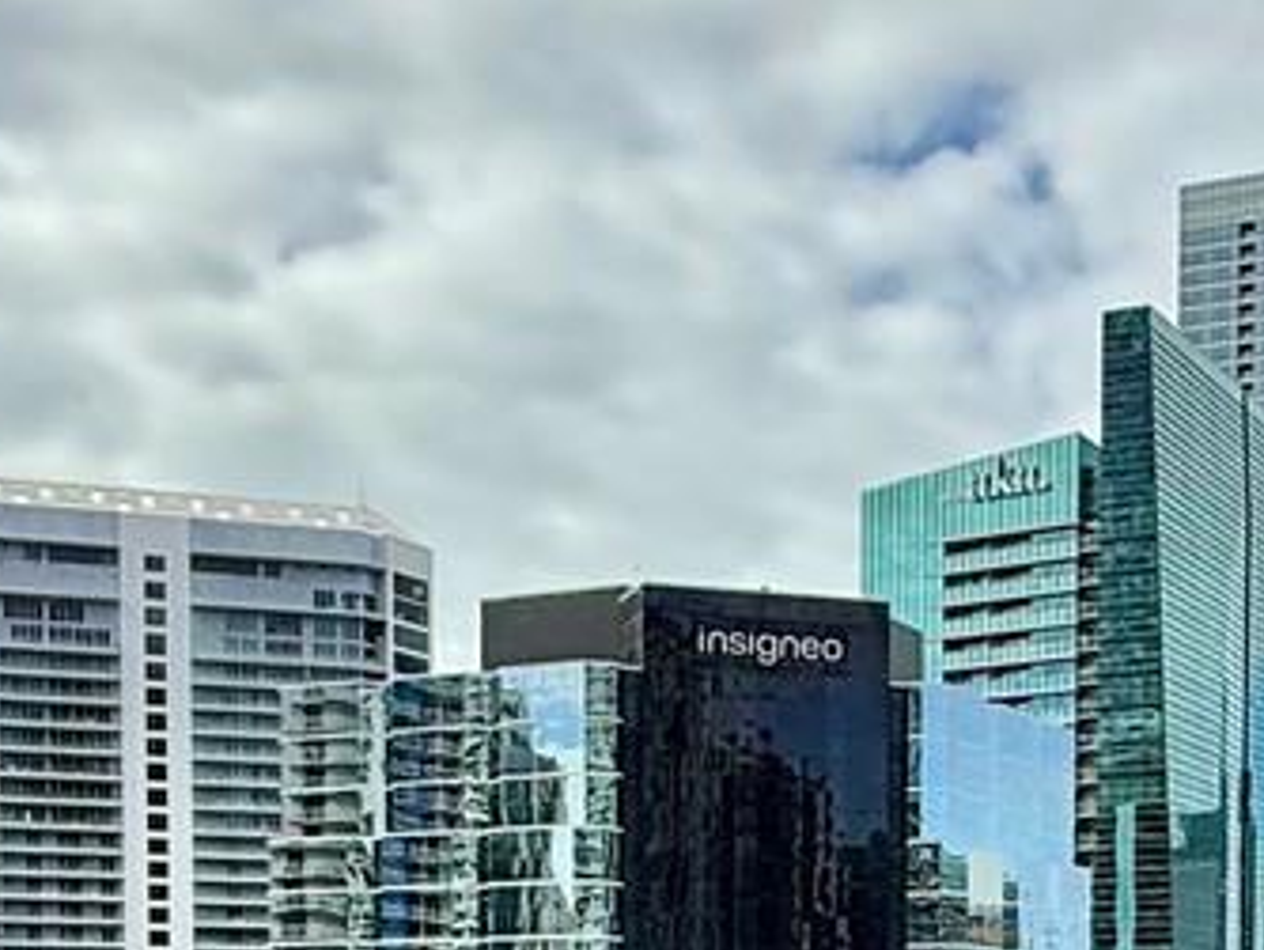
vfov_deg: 20.1
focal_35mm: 67
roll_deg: +0.2
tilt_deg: -2.2
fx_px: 2448
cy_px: 1230
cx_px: 851
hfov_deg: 28.7
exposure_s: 1/1572
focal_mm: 2.22
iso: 50
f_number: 2.2
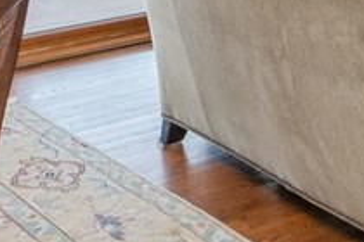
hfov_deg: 18.9
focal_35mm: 108
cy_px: -387
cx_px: 183
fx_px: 1092
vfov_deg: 10.4
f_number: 8
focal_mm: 14
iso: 200
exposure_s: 1/10
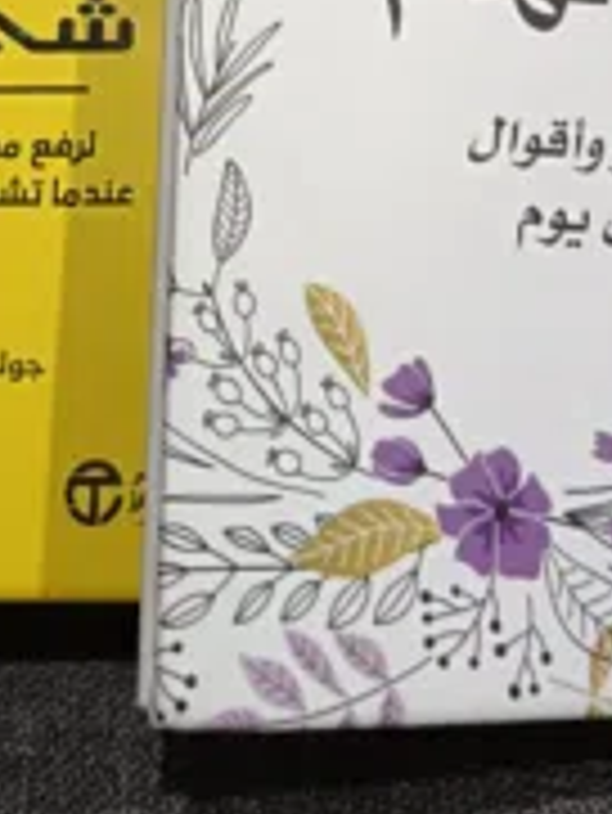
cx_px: 274
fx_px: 1248
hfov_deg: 27.5
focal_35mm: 53
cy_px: -31
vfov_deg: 32.7
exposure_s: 1/50
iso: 3733
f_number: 1.75
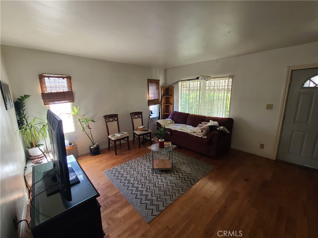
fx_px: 119
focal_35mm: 13
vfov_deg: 89.9
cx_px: 159
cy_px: 119
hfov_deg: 106.2
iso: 320
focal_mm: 2.2
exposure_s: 1/60
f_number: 2.2
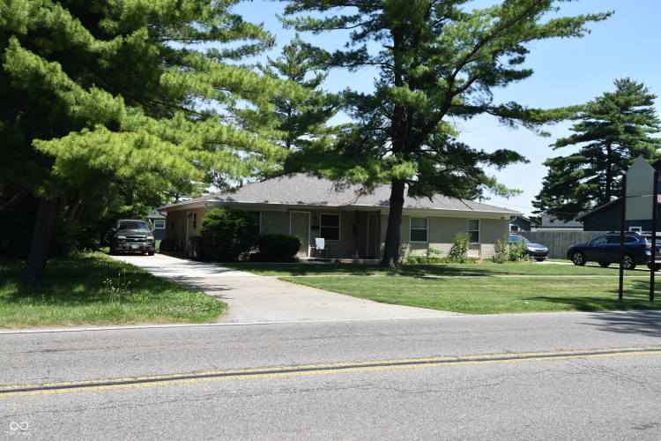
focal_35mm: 36
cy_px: 220
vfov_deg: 36.9
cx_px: 330
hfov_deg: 53.1
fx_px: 661
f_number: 8
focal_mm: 24
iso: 200
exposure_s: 1/250
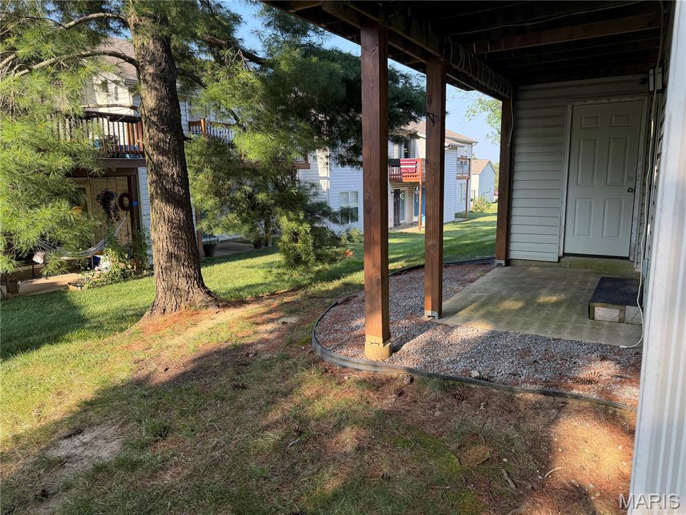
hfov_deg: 71.6
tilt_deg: -10.5
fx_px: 476
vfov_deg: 56.8
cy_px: 258
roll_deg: +0.9
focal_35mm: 24
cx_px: 343
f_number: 1.78
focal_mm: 6.76
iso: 100
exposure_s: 1/780
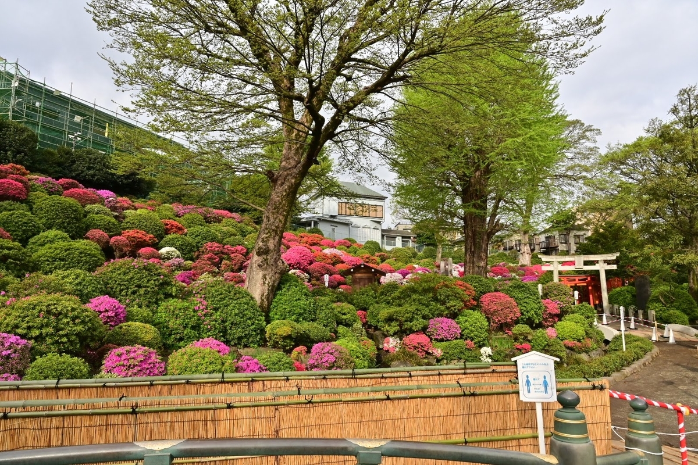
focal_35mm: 24
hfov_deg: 73.7
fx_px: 465
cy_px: 232
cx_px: 349
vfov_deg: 53.1
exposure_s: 1/400
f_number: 11
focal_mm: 24
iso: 640
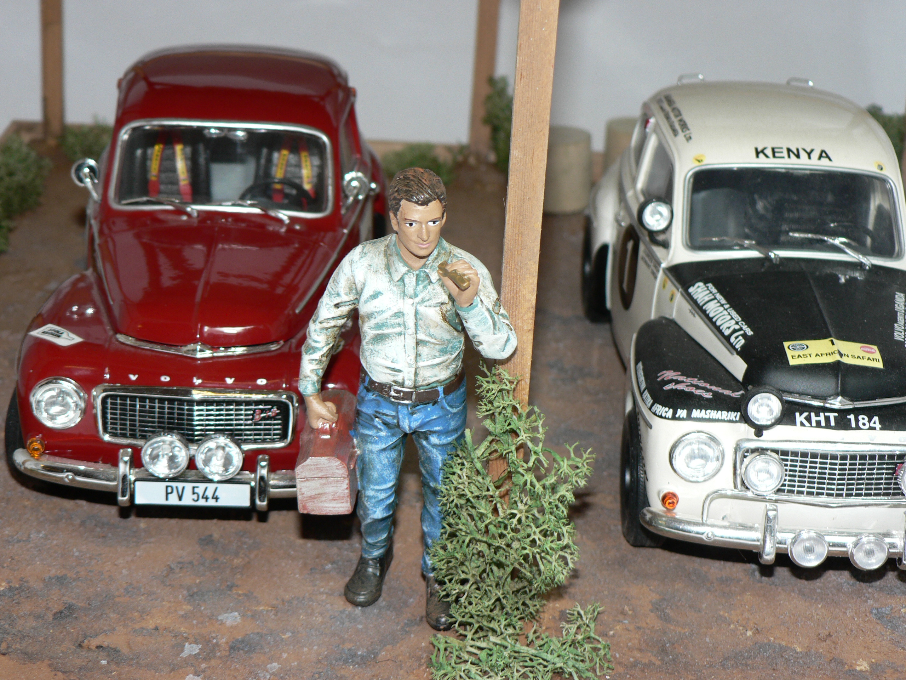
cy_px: 340
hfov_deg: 25.7
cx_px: 453
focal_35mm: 76
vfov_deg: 19.4
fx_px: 1989
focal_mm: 12.6
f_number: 3.2
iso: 100
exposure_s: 1/60
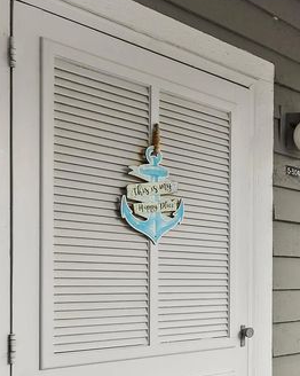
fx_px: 489
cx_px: 318
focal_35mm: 44
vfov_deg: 41.2
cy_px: 264
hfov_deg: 30.9
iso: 100
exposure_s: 1/10
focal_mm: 10
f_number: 8
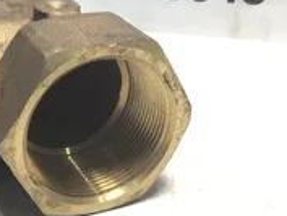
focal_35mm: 70
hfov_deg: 26.1
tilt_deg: -21.1
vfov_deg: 20.6
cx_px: -10
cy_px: 21
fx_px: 581
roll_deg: -0.2
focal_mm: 3.3
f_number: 2.4
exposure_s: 1/60
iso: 32
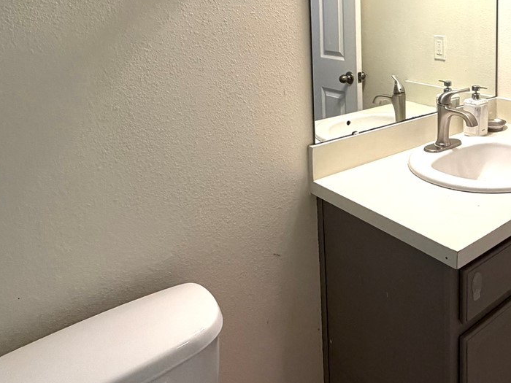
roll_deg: +1.0
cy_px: 50
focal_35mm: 32
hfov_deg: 53.0
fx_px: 472
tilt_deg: -5.4
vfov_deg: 41.2
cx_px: 410
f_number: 2.2
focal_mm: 2.22
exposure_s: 1/120
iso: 250
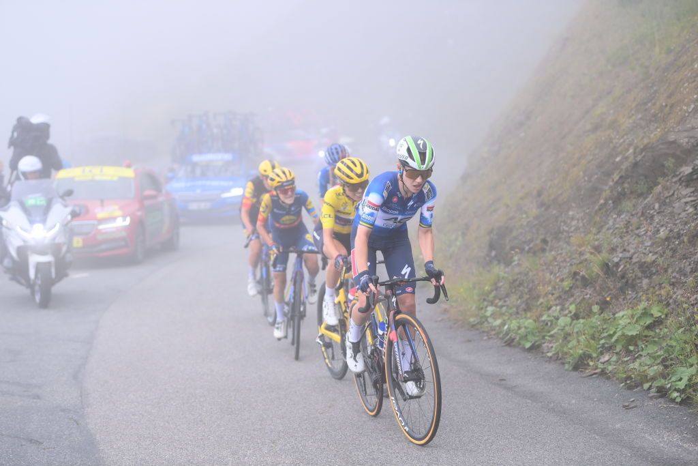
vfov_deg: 17.1
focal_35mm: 80
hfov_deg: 25.4
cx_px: 349
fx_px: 1551
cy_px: 233
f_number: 3.2
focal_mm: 80
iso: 500
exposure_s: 1/1600
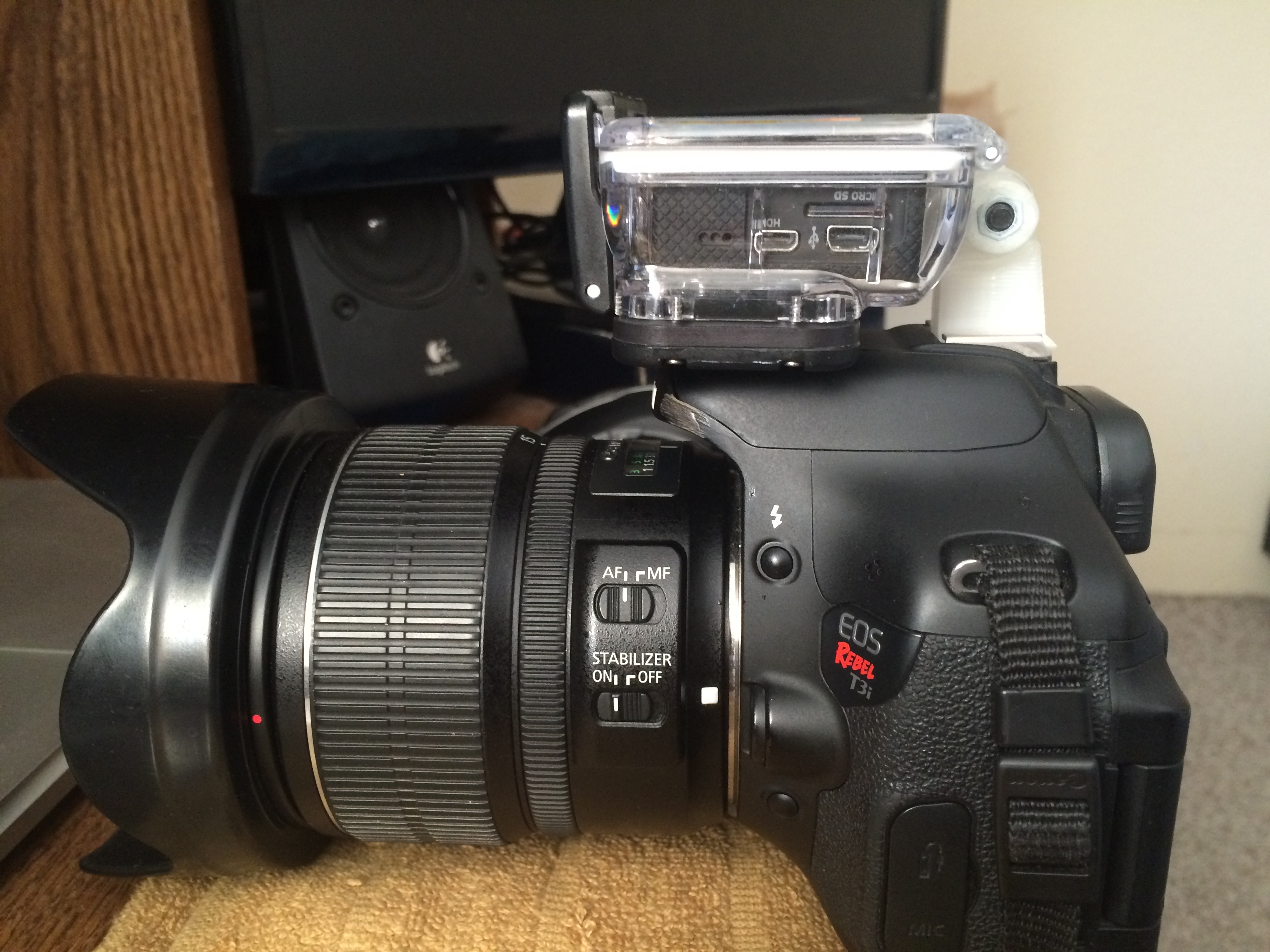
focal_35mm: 29
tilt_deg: -18.1
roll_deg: +1.5
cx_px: 635
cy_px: 476
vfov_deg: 48.2
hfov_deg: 61.7
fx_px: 1064
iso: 250
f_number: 2.2
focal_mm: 4.15
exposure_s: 1/30
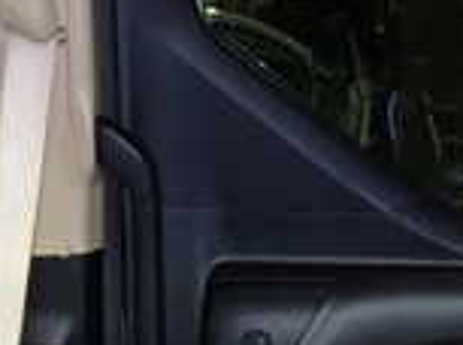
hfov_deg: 16.4
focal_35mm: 118
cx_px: 445
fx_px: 1575
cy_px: 384
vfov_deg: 12.3
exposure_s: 1/30
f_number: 2.3
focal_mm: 5.4
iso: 250
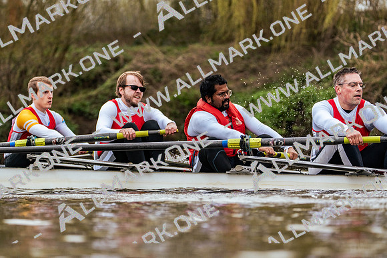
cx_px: 194
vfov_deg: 5.1
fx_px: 2882
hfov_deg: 7.7
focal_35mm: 268
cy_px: 129
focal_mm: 268
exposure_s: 1/2000
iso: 2000
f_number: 6.3
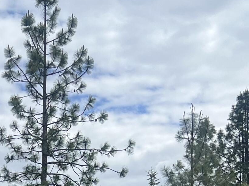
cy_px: 301
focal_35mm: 96
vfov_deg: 14.1
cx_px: -37
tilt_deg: +0.4
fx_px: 690
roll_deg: +0.0
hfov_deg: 19.4
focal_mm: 5.7
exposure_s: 1/4831
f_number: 1.5
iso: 50
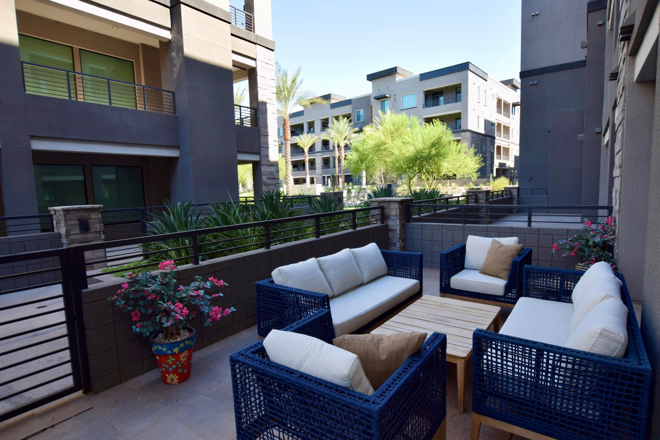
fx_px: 357
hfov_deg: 85.4
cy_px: 220
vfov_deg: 63.2
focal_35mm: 20
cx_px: 330
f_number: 5.6
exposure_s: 1/125
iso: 125
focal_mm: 13
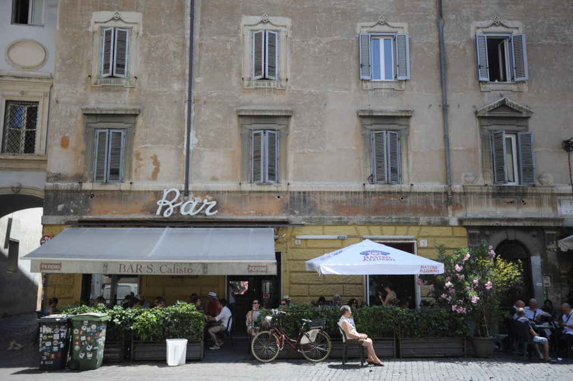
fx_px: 557
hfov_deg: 54.5
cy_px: 190
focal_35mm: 35
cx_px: 286
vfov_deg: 37.8
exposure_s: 1/1000
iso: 200
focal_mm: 35
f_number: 2.8
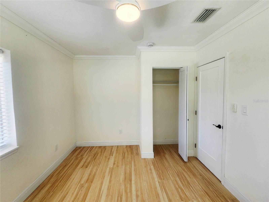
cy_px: 101
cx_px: 134
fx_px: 101
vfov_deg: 89.9
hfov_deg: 106.2
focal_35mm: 13
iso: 64
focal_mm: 2.2
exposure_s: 1/120
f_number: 2.2
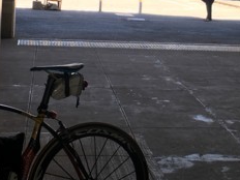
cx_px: 161
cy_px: 2
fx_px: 693
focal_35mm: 100
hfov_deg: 19.6
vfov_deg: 14.6
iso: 25
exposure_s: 1/130
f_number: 2.2
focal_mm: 4.15
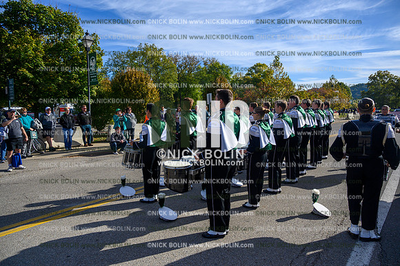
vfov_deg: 53.1
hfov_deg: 73.8
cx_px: 200
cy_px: 133
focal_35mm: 24
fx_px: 267
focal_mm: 24
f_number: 5
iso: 200
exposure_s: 1/2500
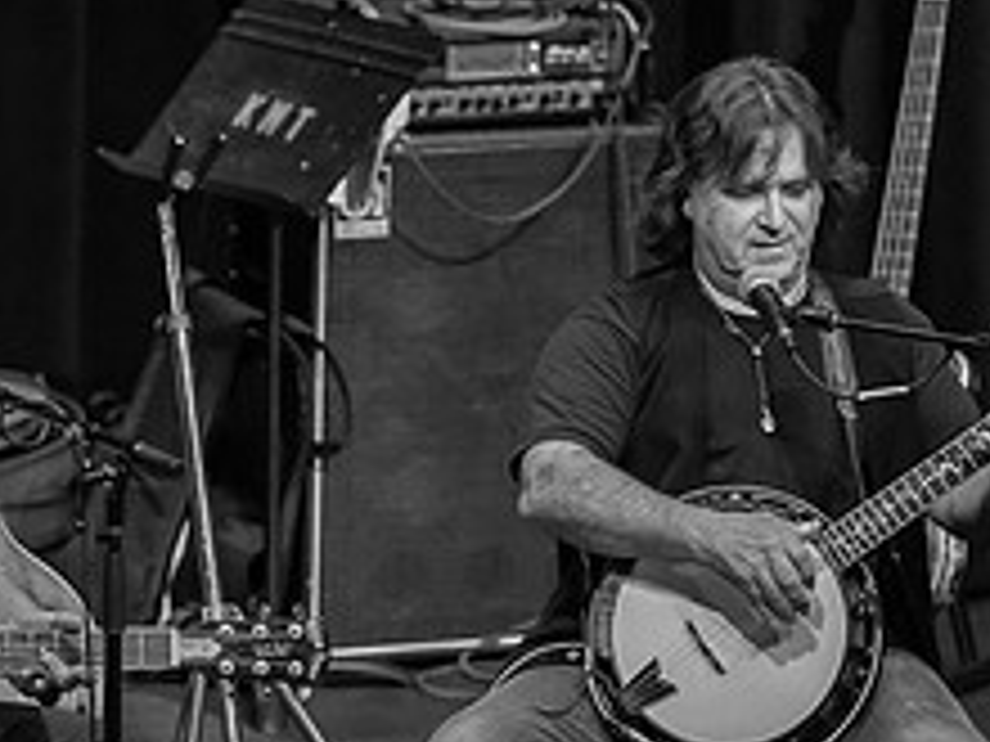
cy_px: 452
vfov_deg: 3.5
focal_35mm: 419
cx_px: -176
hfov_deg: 4.7
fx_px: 11983
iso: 1600
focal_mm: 165
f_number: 3.2
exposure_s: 1/160
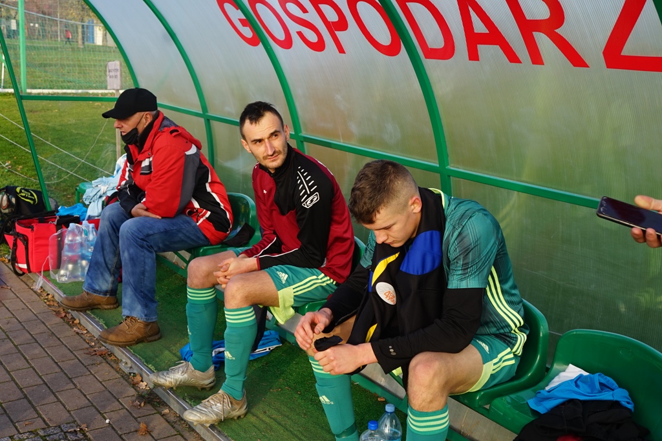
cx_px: 331
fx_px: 736
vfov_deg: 33.4
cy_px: 220
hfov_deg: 48.5
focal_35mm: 40
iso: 100
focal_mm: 27
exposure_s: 1/80
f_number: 7.1
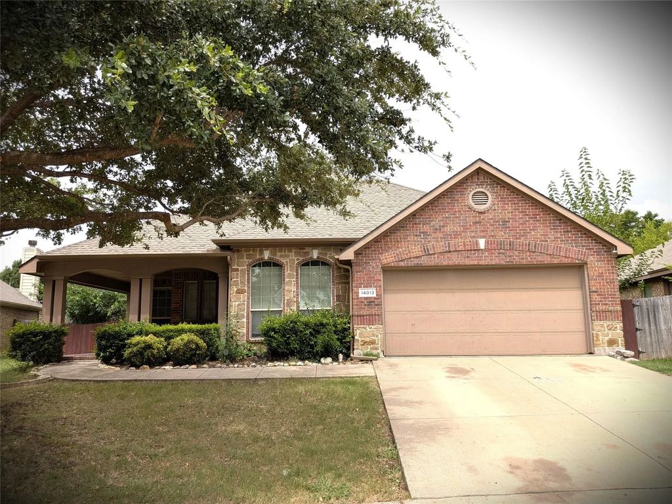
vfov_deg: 56.8
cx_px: 336
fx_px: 466
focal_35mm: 24
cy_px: 252
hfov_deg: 71.6
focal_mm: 4.53
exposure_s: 1/1289
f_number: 1.7
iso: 29
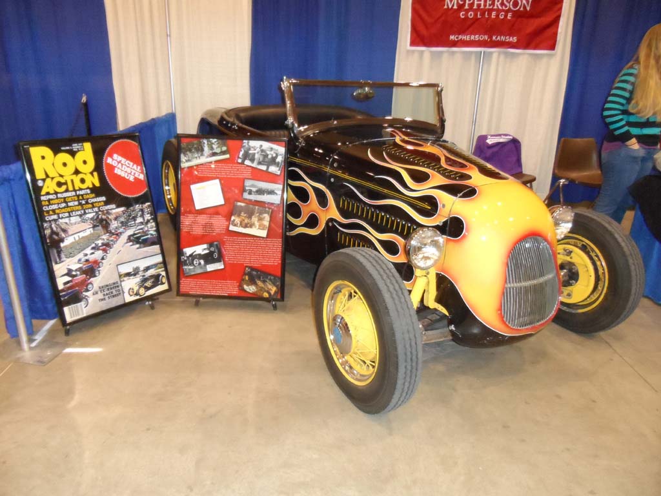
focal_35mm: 24
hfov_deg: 71.6
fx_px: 458
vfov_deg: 56.8
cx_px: 330
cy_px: 248
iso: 640
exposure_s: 1/30
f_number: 3.2
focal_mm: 4
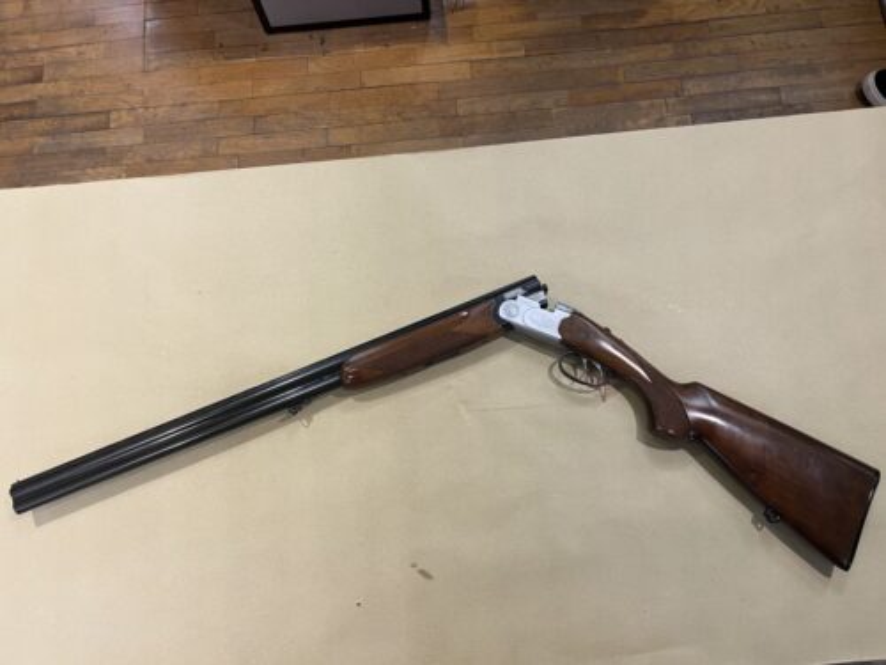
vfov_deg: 53.1
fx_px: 665
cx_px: 443
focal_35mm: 26
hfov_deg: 67.3
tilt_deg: -76.5
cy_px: 332
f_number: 1.5
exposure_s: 1/50
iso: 100
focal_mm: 5.7
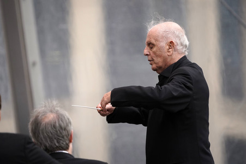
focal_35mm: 600
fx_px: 4097
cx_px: 123
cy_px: 82
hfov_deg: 3.4
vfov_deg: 2.3
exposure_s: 1/1250
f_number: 6.3
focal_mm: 600
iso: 2000
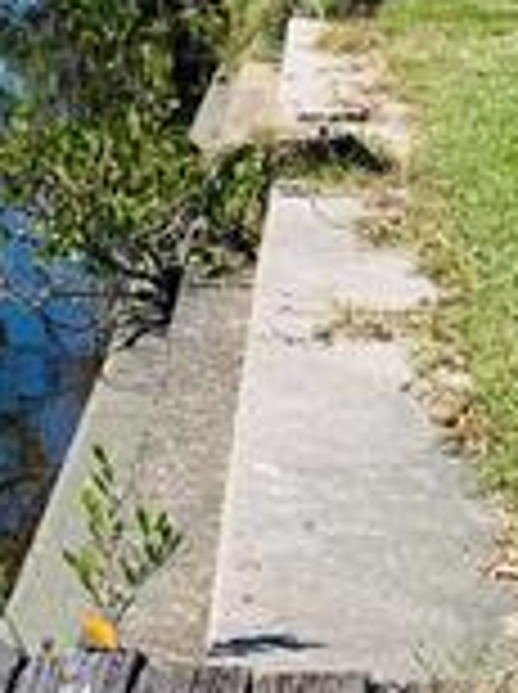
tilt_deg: +6.9
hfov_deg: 11.4
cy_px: -472
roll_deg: -0.1
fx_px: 2601
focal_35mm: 130
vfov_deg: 13.9
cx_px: 189
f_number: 1.8
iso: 25
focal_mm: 4.25
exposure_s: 1/2114
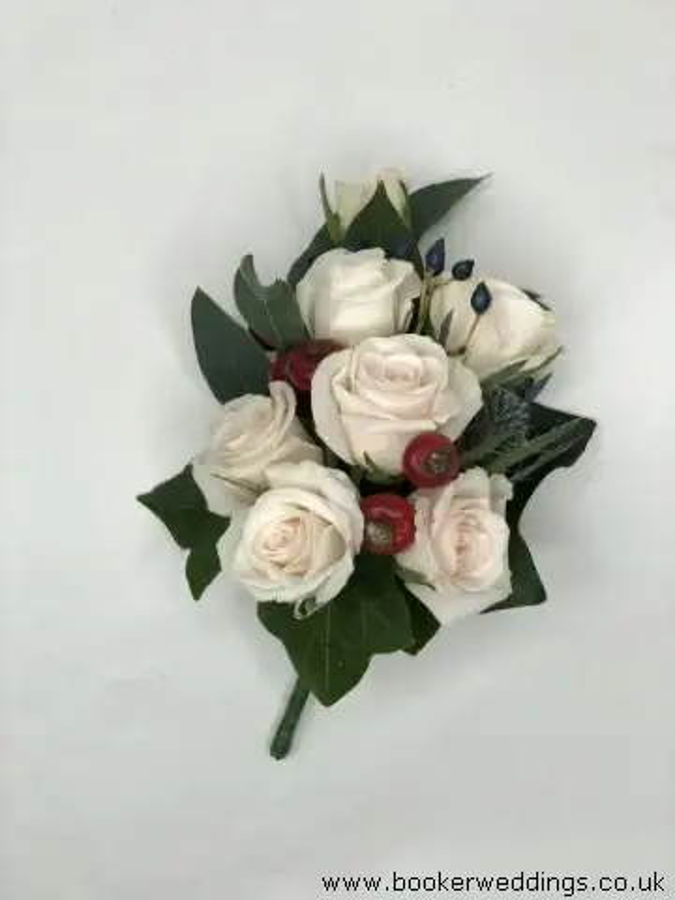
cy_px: 450
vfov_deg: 36.8
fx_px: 1352
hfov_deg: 28.0
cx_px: 338
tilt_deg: -69.8
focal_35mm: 52
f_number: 2.4
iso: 16
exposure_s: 1/110
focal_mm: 6
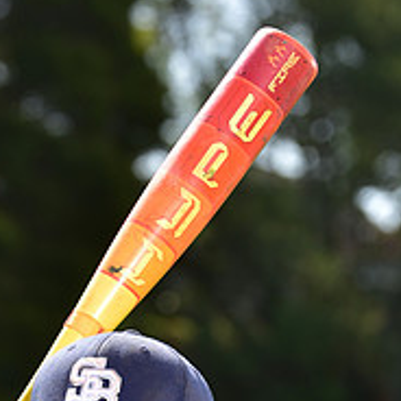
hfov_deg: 5.0
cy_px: 549
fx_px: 4561
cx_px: 82
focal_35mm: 348
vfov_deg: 5.0
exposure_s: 1/250
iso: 100
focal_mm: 130
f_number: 5.6
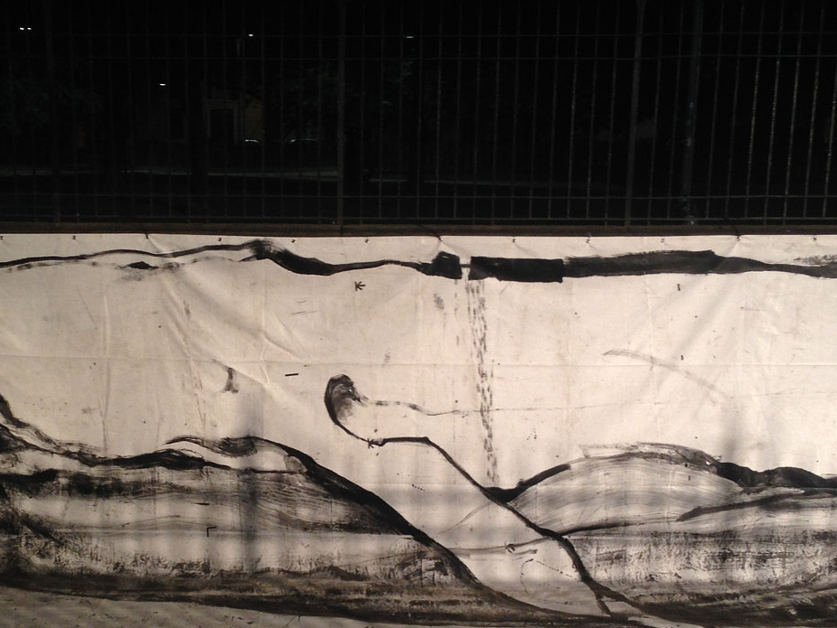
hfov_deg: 33.6
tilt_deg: -13.6
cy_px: 404
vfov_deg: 25.6
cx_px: 308
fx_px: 1379
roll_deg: -0.9
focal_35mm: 57
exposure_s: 1/20
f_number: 2.4
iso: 80
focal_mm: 4.12
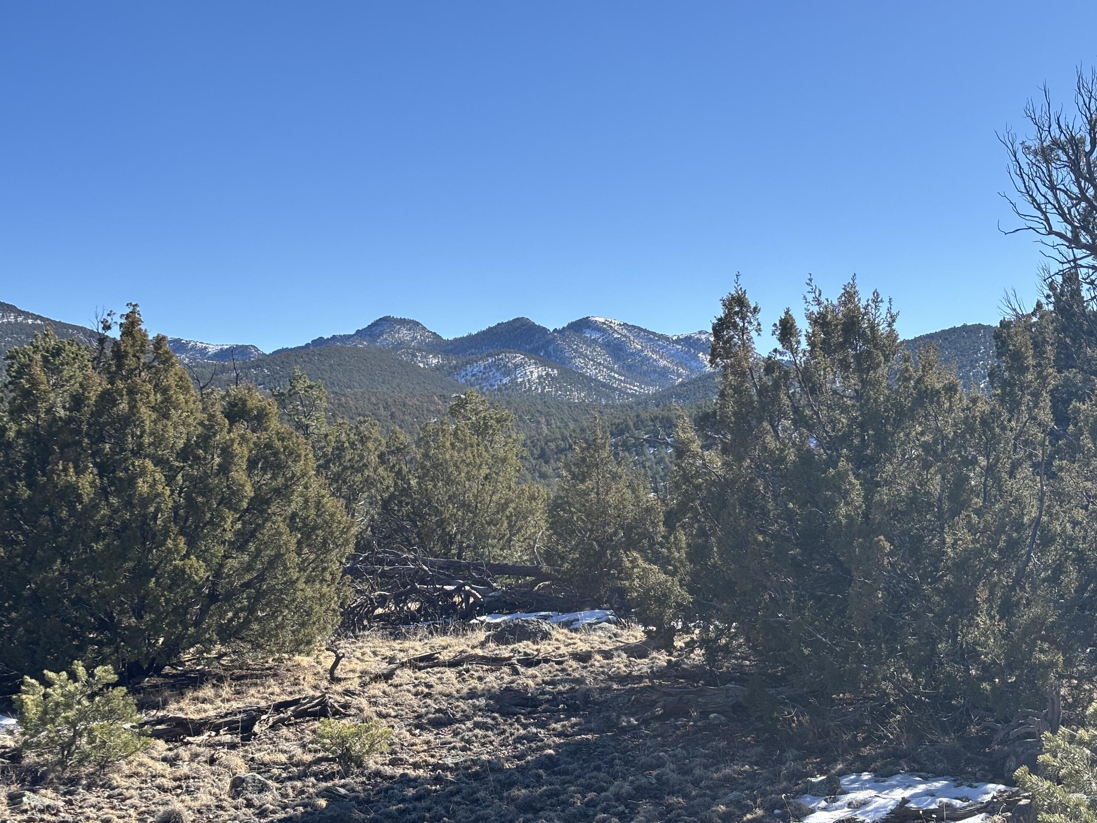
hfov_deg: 36.8
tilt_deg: +1.7
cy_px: 412
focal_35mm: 52
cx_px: 548
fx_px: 1648
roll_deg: -0.4
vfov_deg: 28.0
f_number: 1.6
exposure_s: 1/2778
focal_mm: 5.96
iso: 40
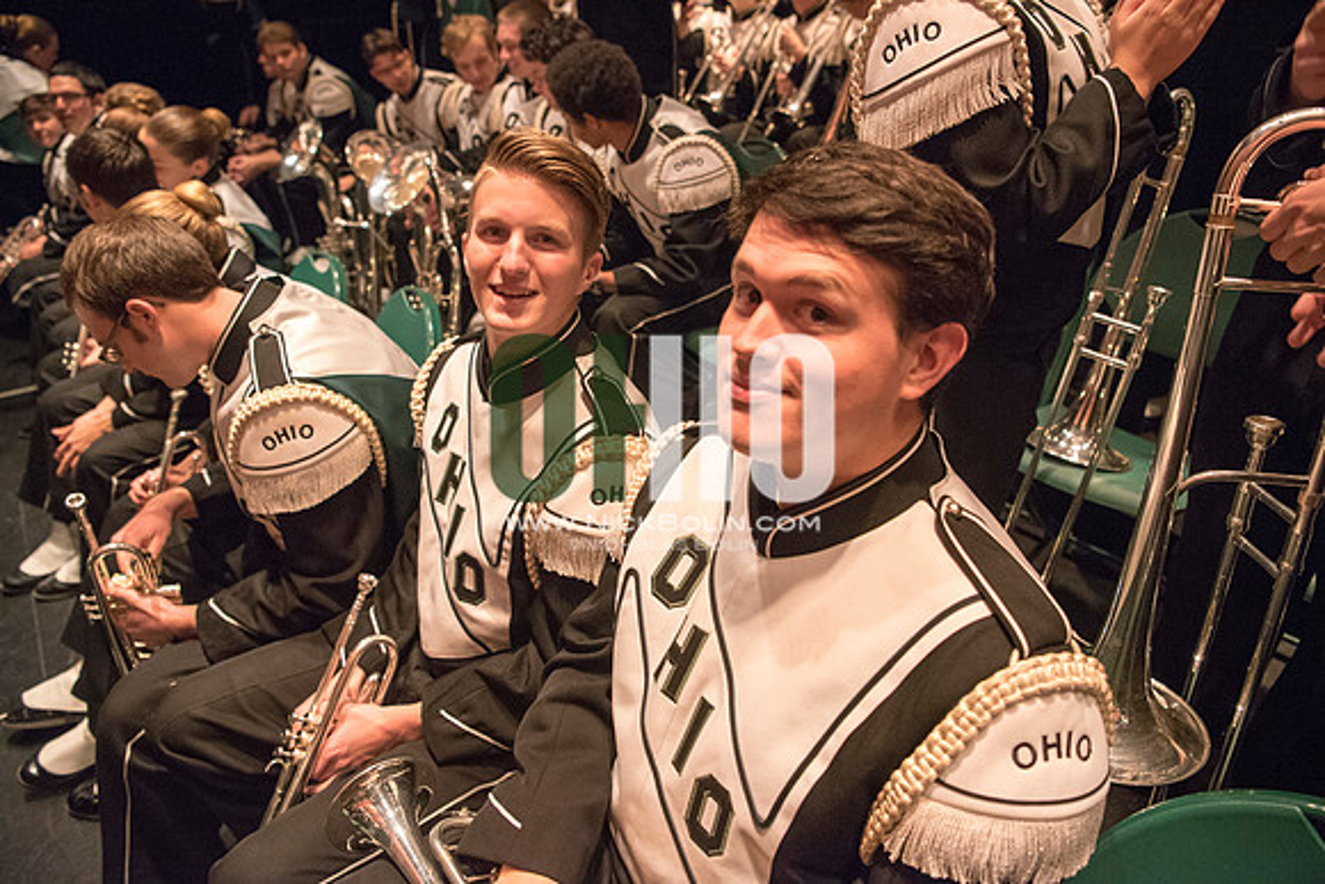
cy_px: 442
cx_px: 662
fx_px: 883
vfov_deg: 53.2
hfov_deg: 73.7
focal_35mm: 24
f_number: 3.5
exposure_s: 1/60
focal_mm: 24
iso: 4000
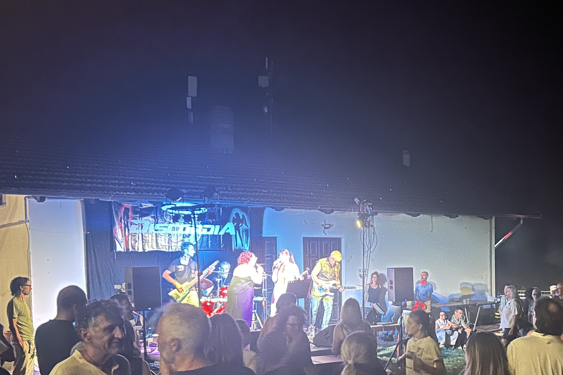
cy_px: 272
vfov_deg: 28.9
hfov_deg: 42.0
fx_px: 719
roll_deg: +0.6
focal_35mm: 46
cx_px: 392
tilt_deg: -2.3
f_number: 1.5
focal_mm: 5.7
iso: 1250
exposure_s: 1/25
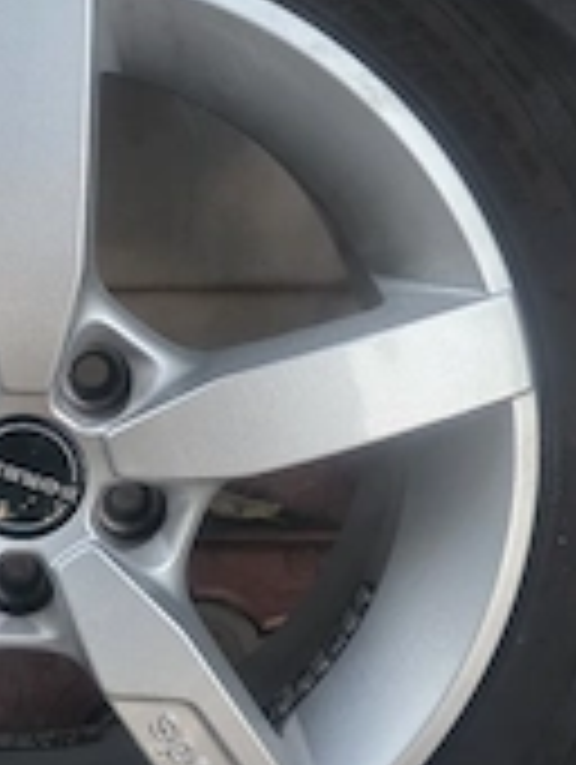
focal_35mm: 54
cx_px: 54
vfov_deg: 35.5
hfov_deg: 26.2
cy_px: 418
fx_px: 1195
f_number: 1.7
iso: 1000
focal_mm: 6.3
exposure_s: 1/101
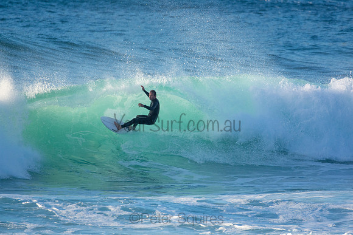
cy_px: 118
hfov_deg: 2.9
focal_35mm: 720
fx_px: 7061
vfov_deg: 1.9
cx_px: 176
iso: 640
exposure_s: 1/2000
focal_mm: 480
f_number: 5.6
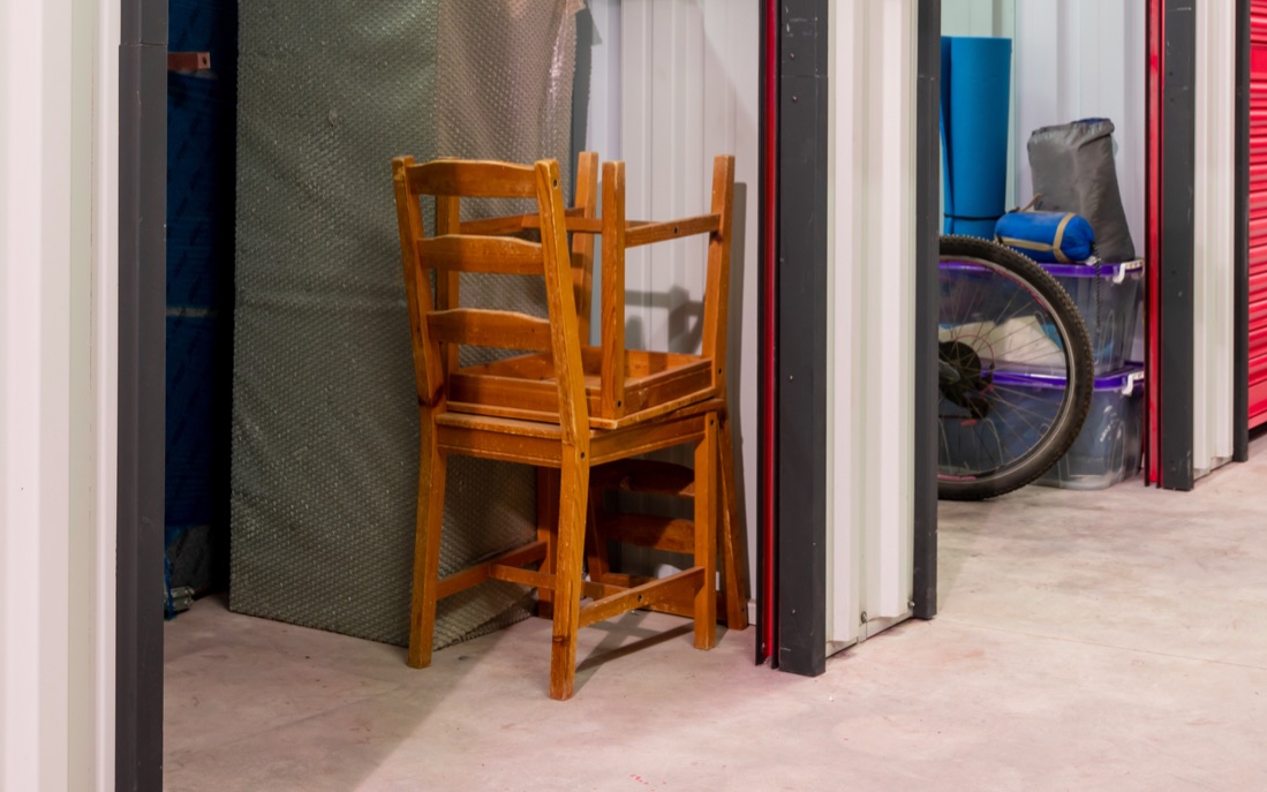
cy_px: 92
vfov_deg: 21.9
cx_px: 665
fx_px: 1999
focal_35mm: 58
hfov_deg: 35.2
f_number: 6.3
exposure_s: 1/5
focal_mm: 32.5
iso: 250
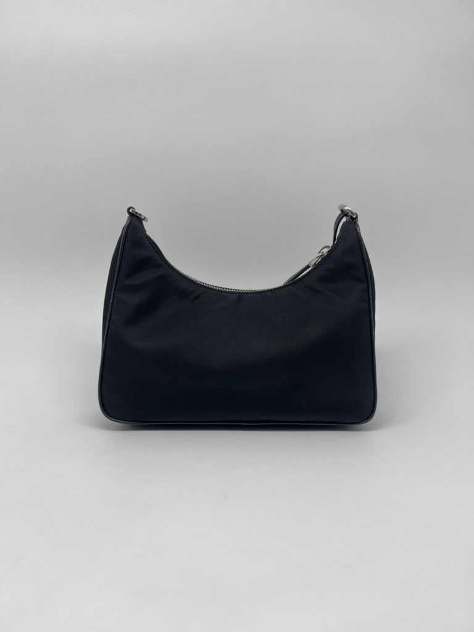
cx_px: 237
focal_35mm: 26
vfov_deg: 67.3
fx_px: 475
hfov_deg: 53.1
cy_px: 316
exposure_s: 1/100
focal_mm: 5.7
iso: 50
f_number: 1.5
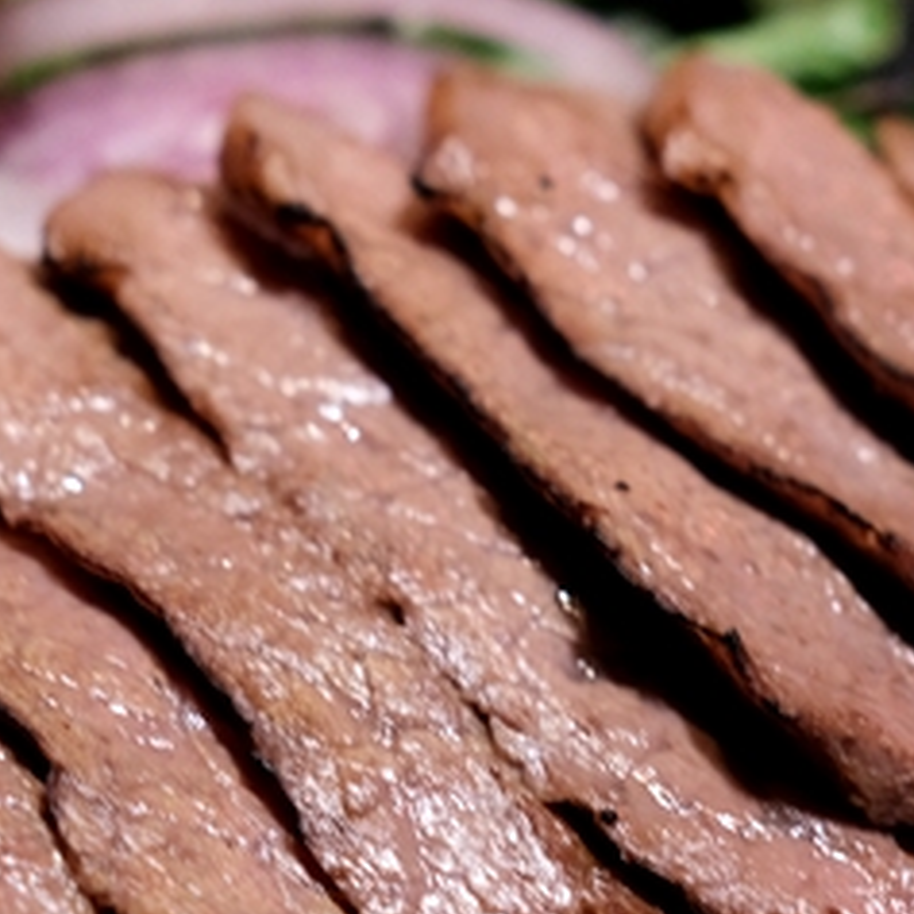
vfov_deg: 15.4
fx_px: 3376
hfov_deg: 15.3
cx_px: 116
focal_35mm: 113
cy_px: 575
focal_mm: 23
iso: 1000
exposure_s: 1/56
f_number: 2.8
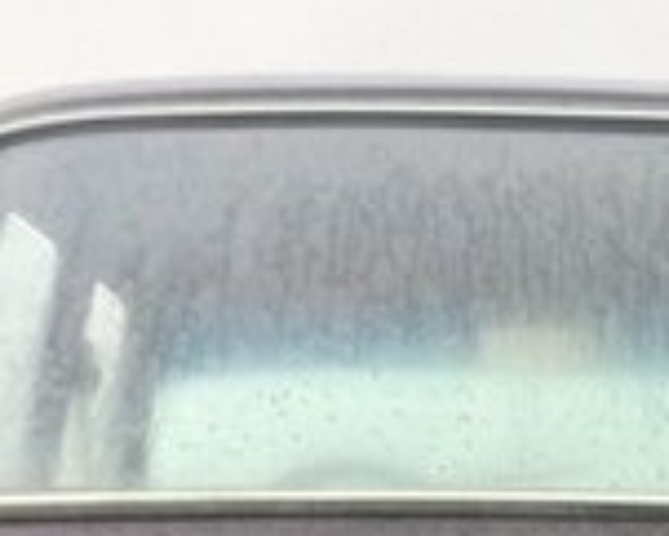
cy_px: 946
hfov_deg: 15.3
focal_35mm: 124
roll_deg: -0.2
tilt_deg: -5.9
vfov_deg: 11.6
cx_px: 607
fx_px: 2457
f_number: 2.2
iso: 40
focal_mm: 4.15
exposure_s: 1/50
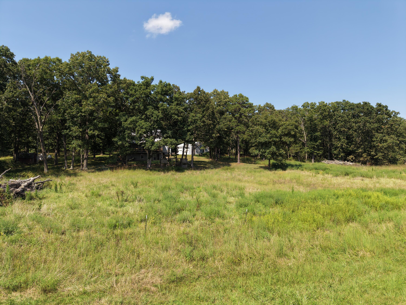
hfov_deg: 71.6
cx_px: 203
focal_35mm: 24
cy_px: 152
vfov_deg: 56.8
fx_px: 281
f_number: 1.8
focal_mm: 8.67
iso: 160
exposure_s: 1/3000
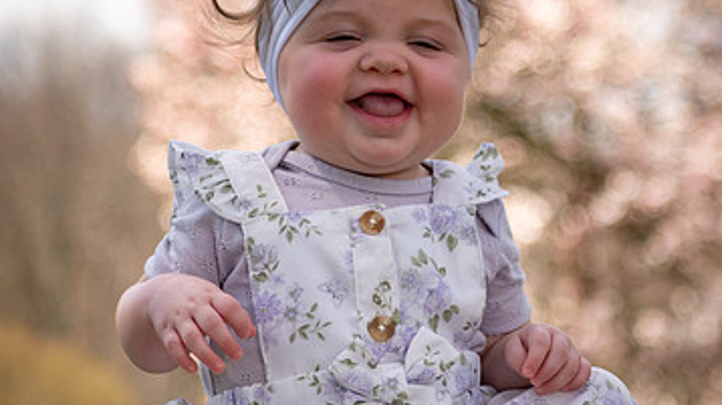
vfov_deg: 7.9
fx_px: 2928
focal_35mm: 153
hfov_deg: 14.1
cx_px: 424
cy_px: 47
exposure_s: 1/8000
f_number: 2.8
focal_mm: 62
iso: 400
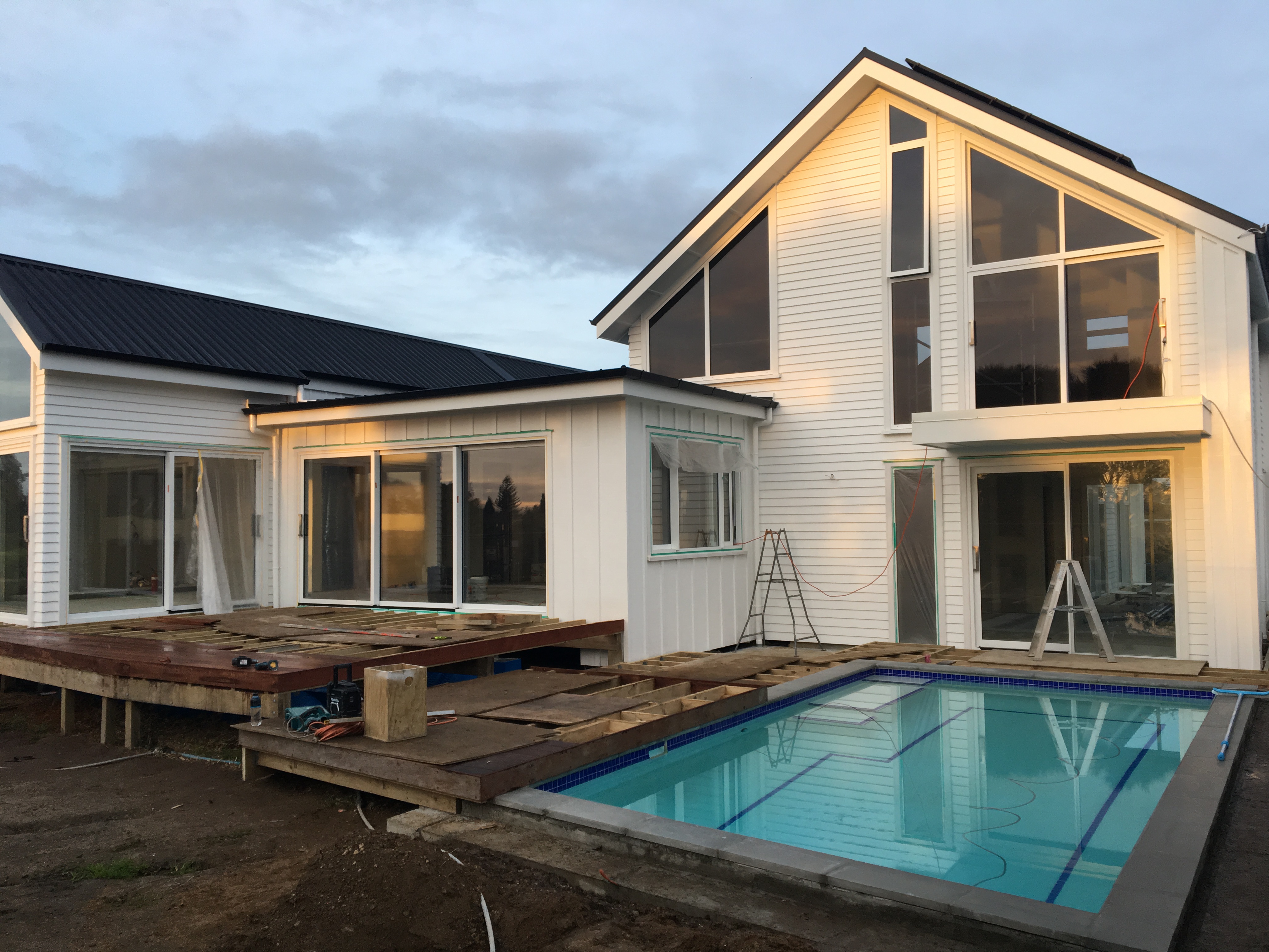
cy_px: 476
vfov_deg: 48.2
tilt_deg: +4.7
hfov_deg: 61.7
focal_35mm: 29
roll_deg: +0.6
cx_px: 634
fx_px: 1063
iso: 40
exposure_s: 1/100
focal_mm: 4.15
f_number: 2.2
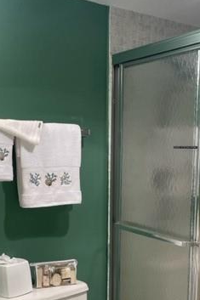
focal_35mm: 49
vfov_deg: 39.9
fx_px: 409
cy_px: 200
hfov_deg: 27.5
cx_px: 106
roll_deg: -0.8
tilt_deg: -7.3
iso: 80
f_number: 1.6
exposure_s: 1/120
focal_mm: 5.1
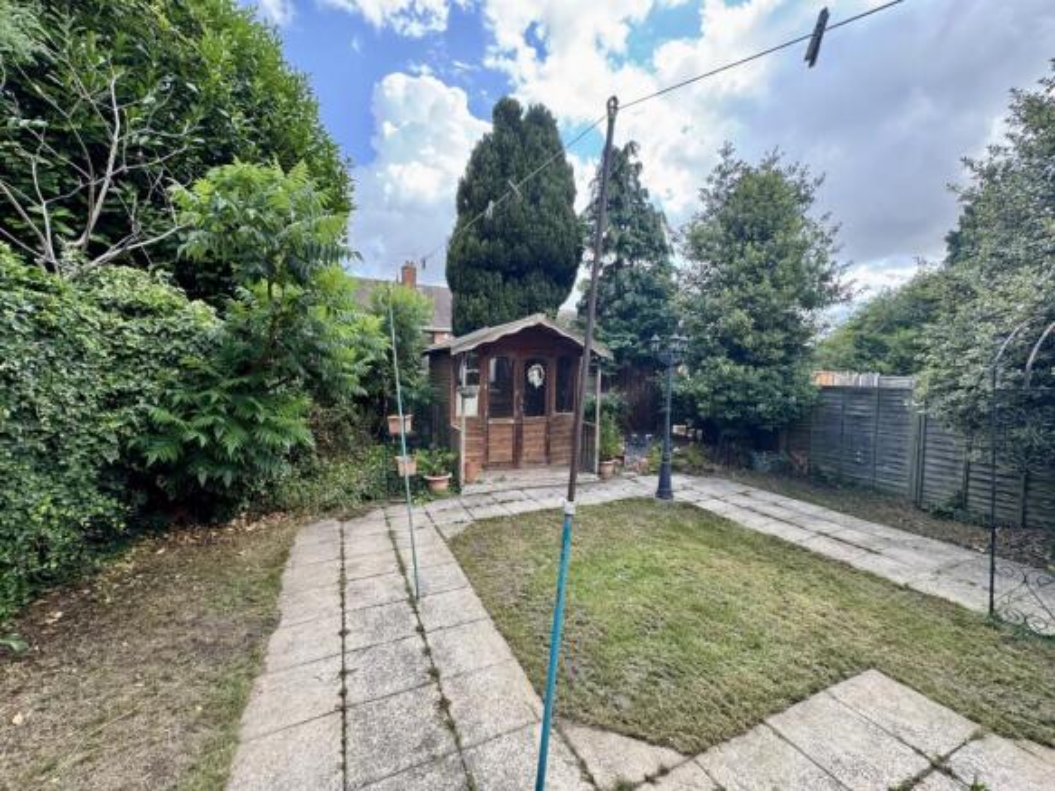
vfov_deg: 85.7
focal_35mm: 14
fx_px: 427
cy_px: 396
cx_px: 528
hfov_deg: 102.1
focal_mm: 2.22
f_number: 2.2
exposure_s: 1/163
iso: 40
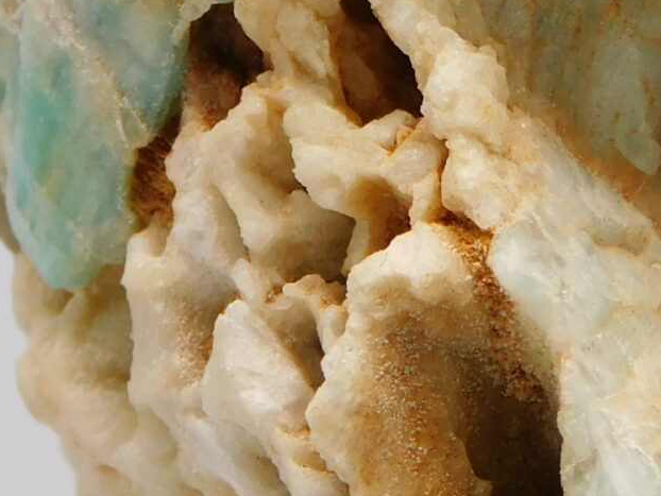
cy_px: -148
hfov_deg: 6.0
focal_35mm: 329
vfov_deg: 4.5
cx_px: 864
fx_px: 6285
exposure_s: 1/160
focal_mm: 14.2
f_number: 4.4
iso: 125
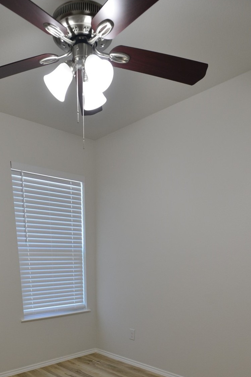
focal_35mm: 27
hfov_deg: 47.6
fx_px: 282
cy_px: 359
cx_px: 96
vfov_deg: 55.4
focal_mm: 14
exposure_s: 1/100
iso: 400
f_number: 5
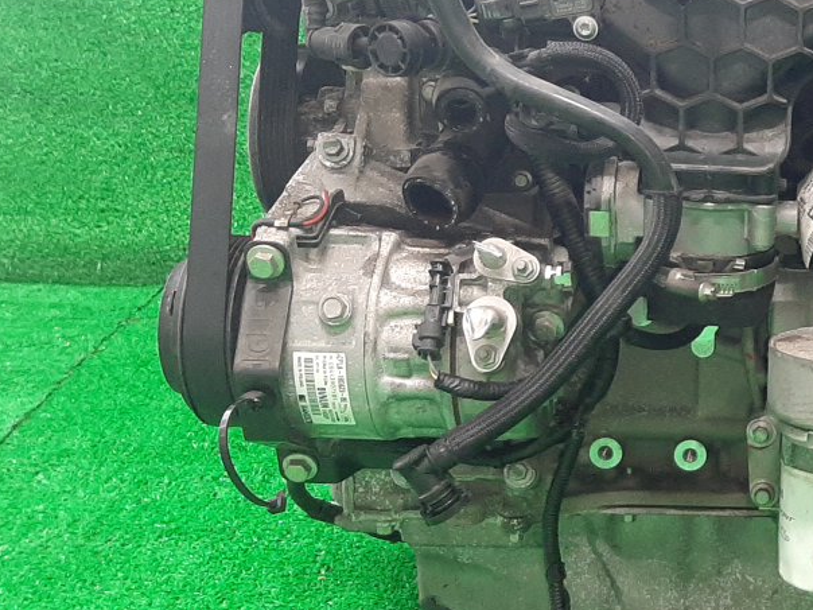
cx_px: 892
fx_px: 1456
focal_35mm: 62
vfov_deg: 23.6
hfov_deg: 28.4
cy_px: 322
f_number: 1.7
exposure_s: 1/50
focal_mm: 3.93
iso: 210
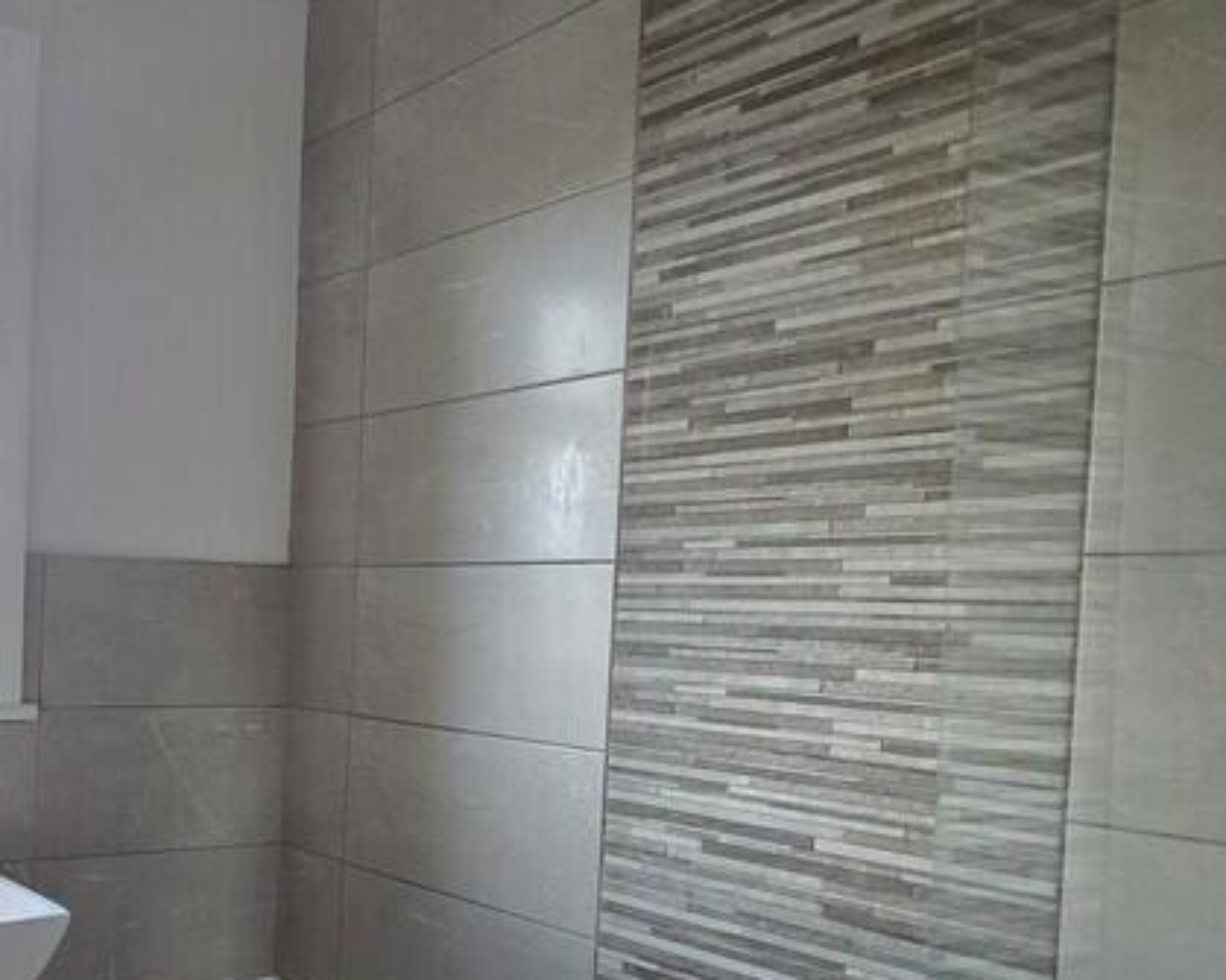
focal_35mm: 31
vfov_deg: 46.4
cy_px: 647
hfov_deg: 48.7
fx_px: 1125
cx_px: 47
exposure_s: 1/100
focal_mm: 2.2
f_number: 1.9
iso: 250
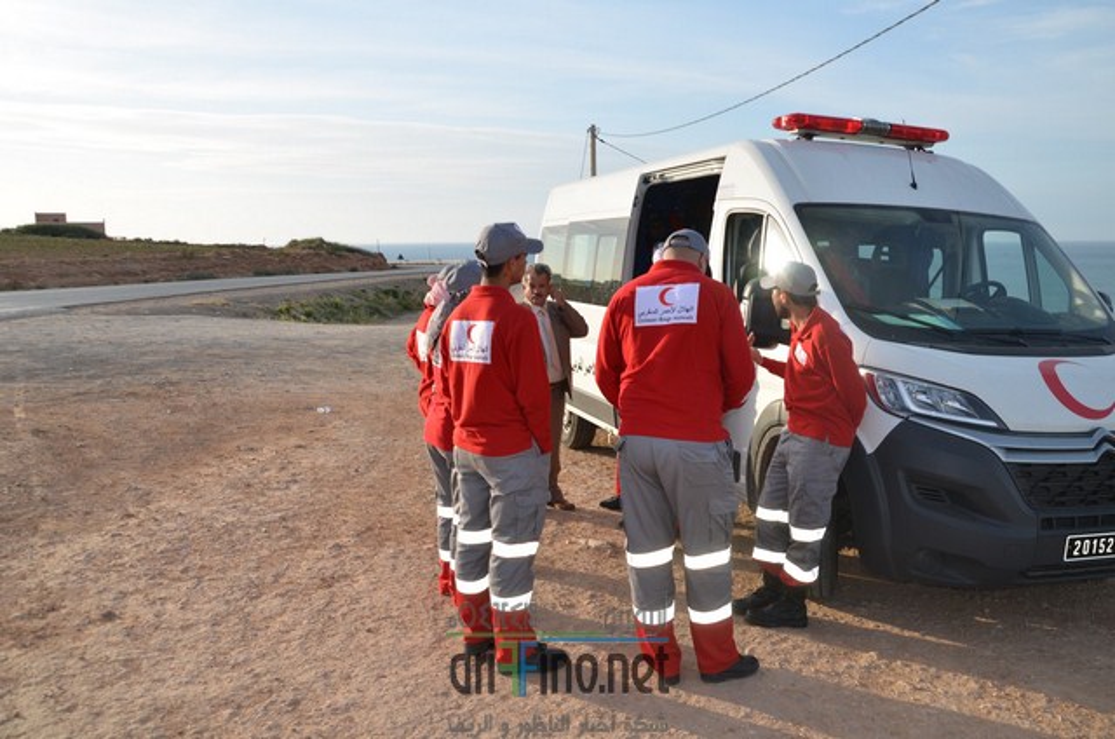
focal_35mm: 27
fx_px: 835
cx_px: 558
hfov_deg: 67.5
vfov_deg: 47.7
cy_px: 370
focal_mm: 18
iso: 100
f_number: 7.1
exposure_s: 1/250
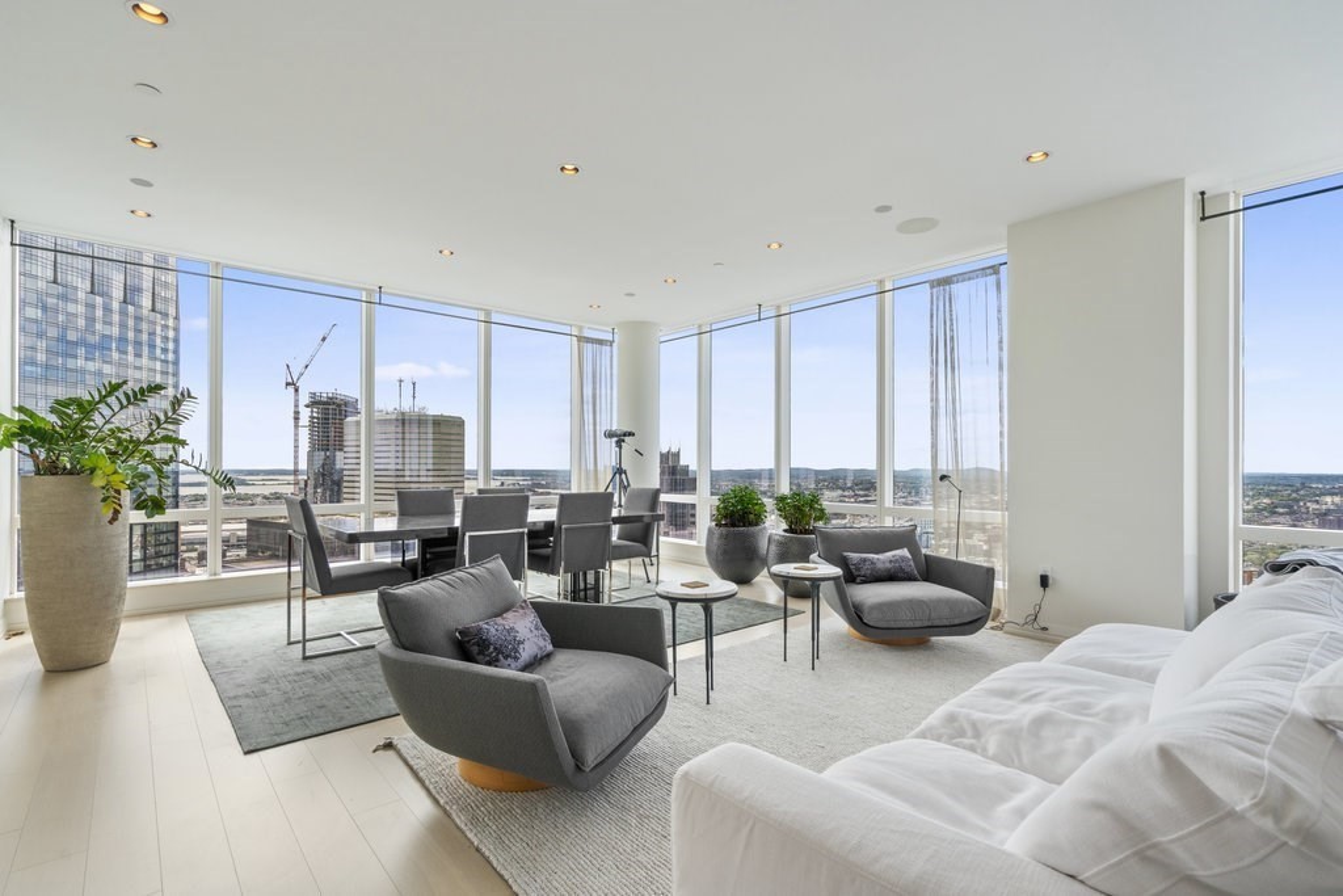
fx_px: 597
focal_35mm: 16
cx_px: 672
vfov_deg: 73.8
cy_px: 448
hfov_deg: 96.7
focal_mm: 16
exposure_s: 1/160
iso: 800
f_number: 8
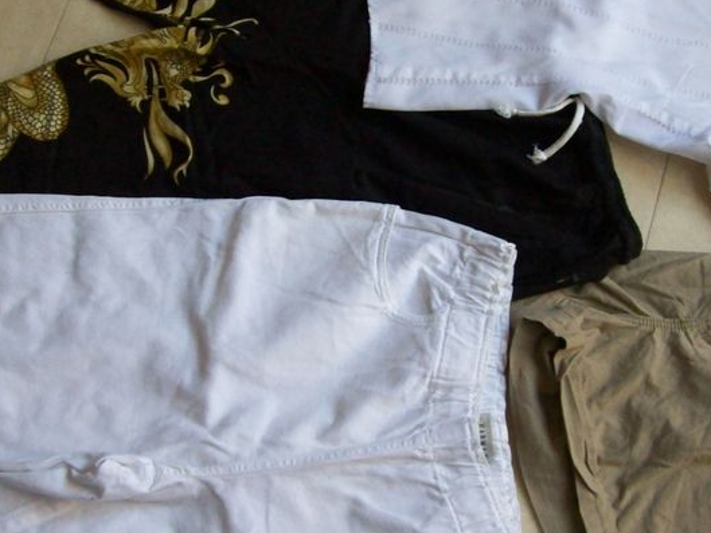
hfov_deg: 28.6
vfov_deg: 21.6
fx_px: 1397
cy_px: 262
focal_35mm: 68
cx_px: 344
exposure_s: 1/64
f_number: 2.7
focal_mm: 6
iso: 143
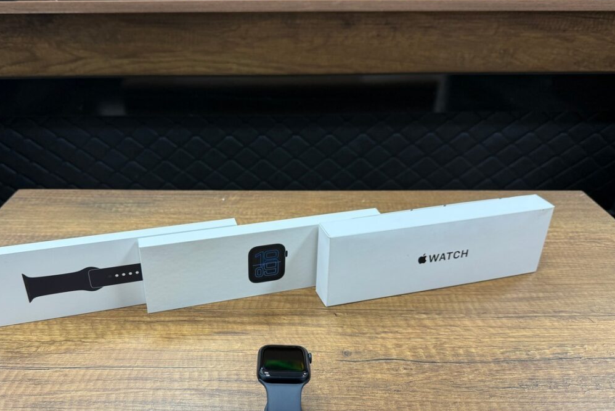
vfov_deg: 43.6
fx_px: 513
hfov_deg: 61.7
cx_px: 267
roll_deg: +0.3
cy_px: 230
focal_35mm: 30
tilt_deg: -28.1
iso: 125
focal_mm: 6.76
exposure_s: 1/50
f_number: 1.78
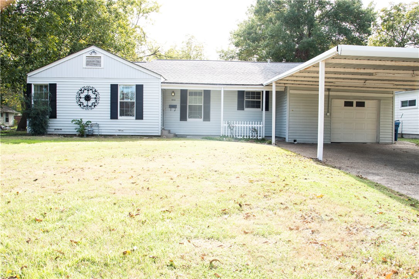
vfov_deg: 46.4
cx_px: 210
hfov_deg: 65.5
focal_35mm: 28
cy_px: 140
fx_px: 326
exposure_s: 1/80
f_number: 9
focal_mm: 24
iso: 250
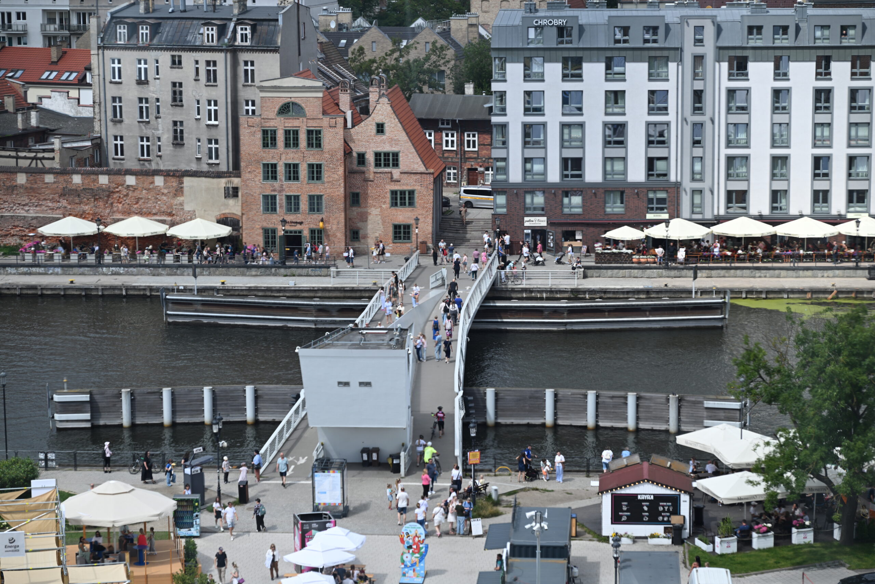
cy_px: 292
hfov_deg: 22.9
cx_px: 438
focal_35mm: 89
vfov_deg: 15.4
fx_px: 2163
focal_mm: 89
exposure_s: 1/500
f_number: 5.6
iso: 100
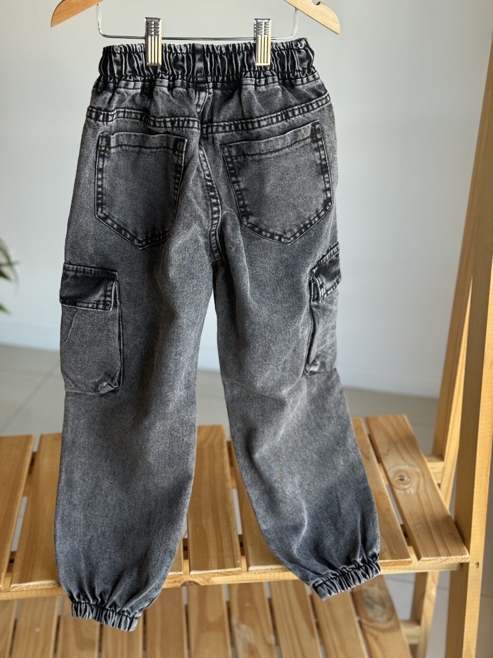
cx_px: 246
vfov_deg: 39.7
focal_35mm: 48
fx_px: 911
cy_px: 329
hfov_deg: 30.3
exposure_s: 1/219
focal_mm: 6.76
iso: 125
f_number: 1.78
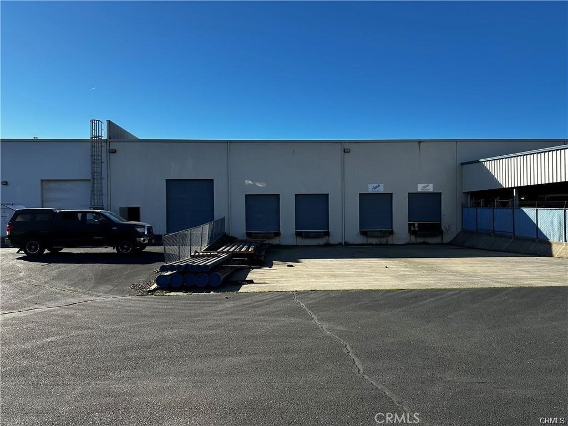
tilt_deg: +1.0
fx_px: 394
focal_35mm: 24
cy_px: 213
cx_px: 284
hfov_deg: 71.6
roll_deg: +0.2
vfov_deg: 56.8
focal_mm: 6.86
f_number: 1.78
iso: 80
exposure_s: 1/3472
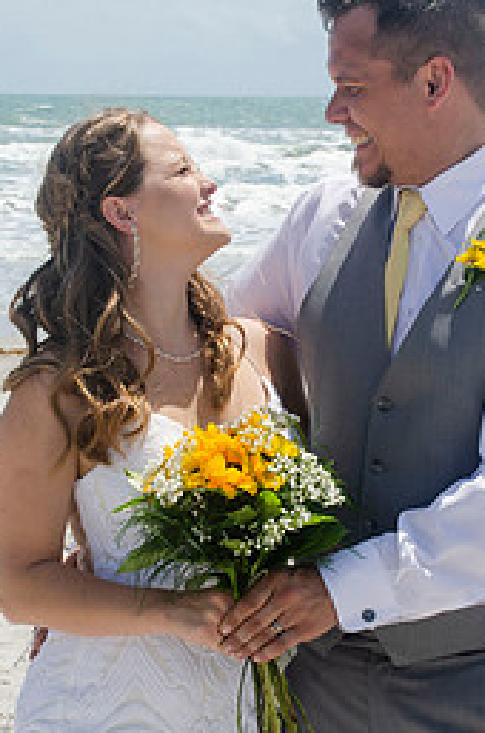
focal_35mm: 100
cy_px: 425
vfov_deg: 20.4
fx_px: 2032
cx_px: 291
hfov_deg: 13.6
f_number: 11
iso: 100
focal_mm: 38
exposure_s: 1/250
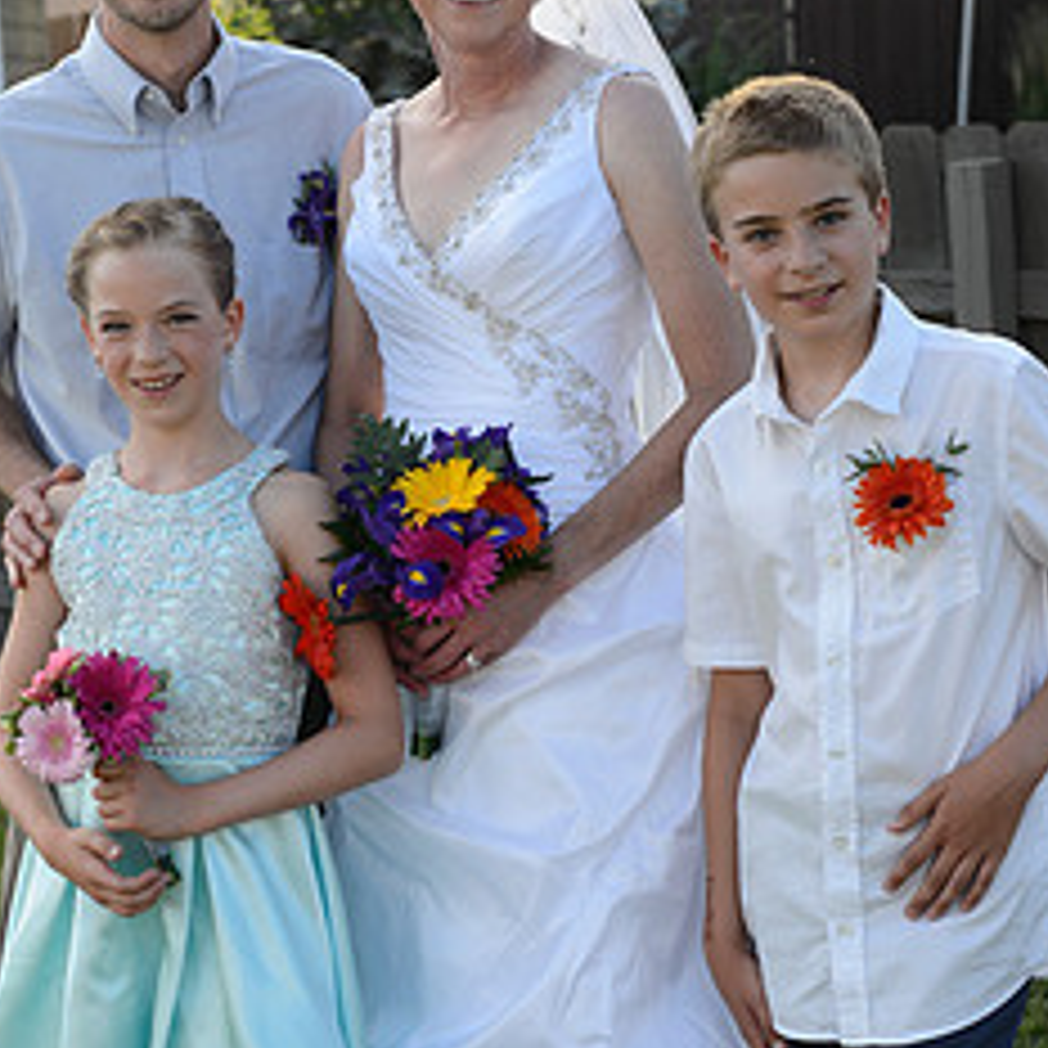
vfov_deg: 21.1
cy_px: 634
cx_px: 387
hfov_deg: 21.1
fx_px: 2809
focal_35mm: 82
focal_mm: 50
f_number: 4.5
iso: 400
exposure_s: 1/400
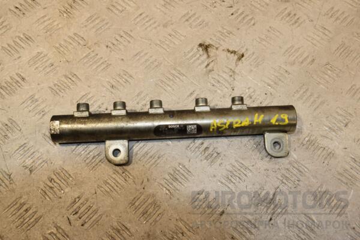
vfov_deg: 31.9
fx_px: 420
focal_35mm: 42
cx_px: 180
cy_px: 120
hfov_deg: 46.4
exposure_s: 1/200
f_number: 9
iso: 800
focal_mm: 28
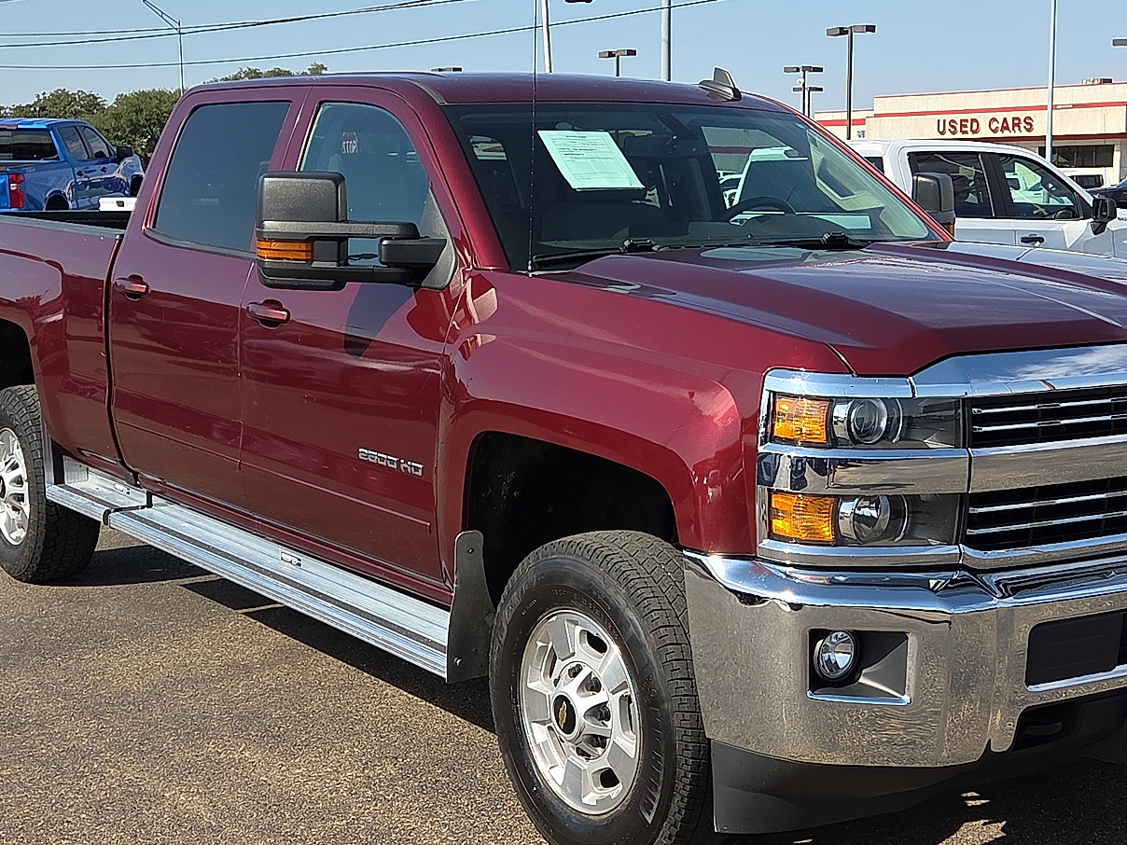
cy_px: 430
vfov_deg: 27.5
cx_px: 650
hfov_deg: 36.1
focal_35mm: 53
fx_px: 1726
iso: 77
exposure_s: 1/5000
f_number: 1.8
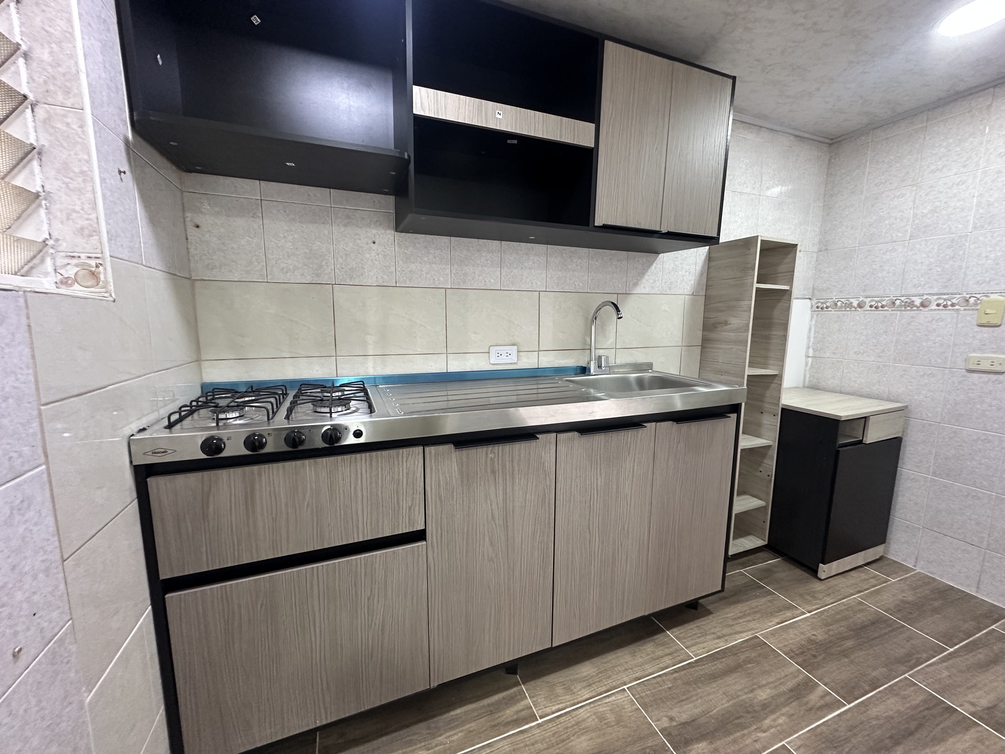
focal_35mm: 14
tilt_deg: -6.9
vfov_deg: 85.7
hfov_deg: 102.1
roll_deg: -0.9
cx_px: 502
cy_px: 377
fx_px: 406
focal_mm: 2.22
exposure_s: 1/80
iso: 320
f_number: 2.2
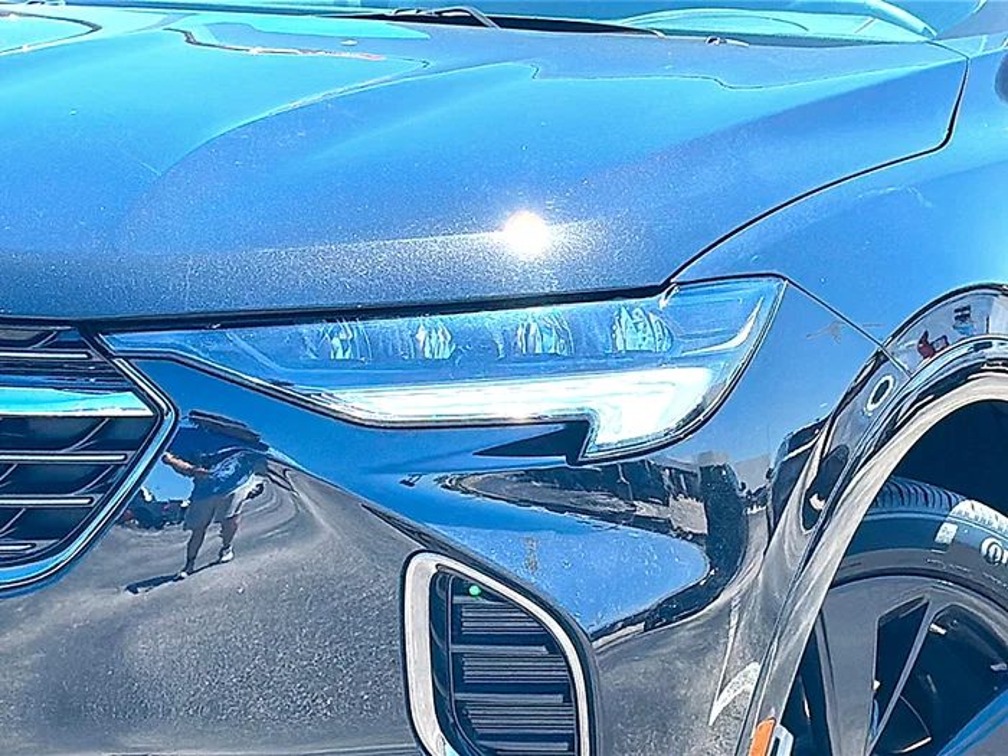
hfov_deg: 19.6
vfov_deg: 14.8
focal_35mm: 100
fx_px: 2912
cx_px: 504
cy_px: 378
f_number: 1.78
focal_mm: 6.86
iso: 100
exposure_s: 1/1399
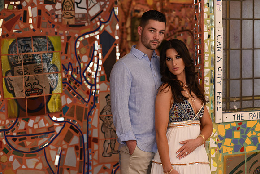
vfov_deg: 16.1
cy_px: 87
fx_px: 614
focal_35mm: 85
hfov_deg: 23.9
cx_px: 130
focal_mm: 85
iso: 320
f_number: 2.8
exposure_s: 1/60
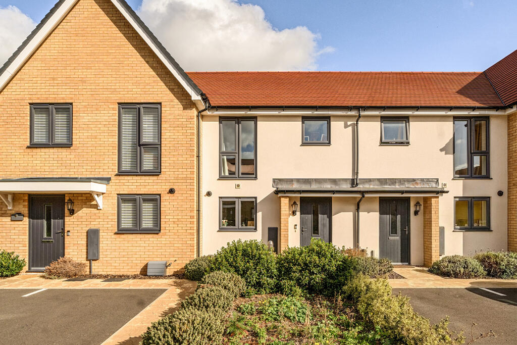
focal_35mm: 19
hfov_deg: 86.9
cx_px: 258
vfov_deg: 64.6
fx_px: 273
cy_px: 172
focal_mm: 13
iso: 400
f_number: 8
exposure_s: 1/1600
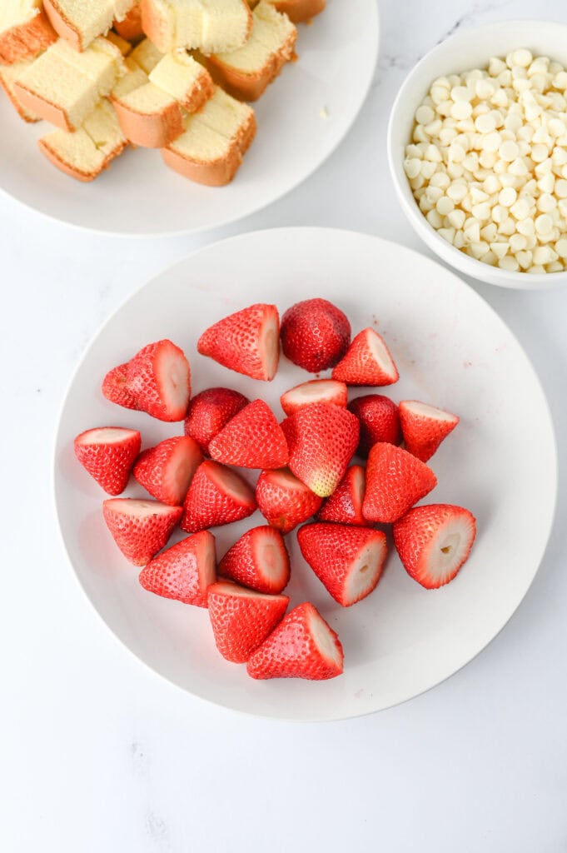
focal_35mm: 50
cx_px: 284
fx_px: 1183
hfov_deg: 26.9
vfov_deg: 39.6
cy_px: 426
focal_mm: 50
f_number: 4
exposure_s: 1/125
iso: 250
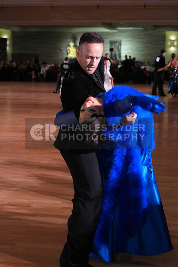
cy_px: 134
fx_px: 519
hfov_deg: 19.5
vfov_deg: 28.8
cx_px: 89
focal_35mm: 70
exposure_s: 1/200
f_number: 5.6
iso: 4000
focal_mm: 70
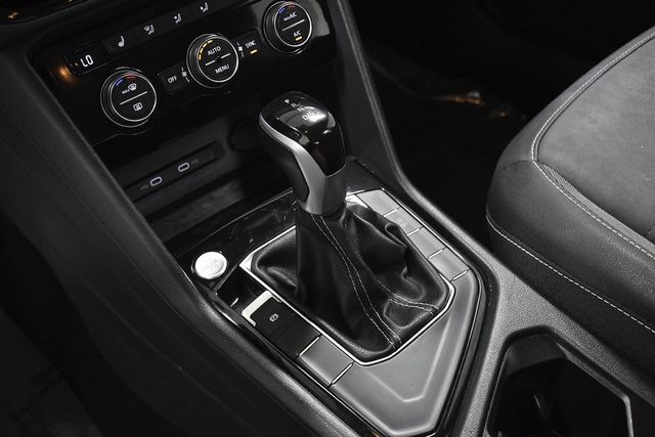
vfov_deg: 29.9
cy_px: 218
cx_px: 328
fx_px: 819
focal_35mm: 45
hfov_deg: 43.6
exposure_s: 1/100
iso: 2000
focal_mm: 30
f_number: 5.6
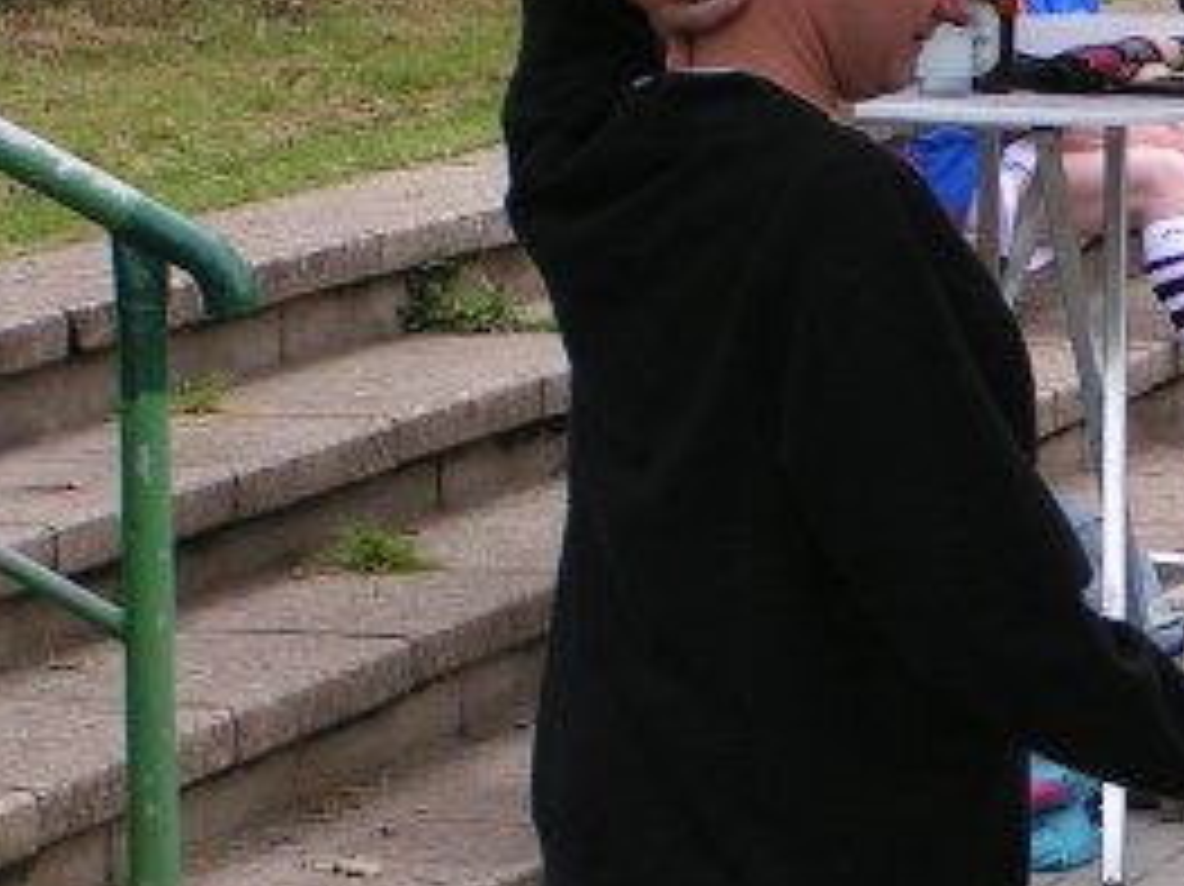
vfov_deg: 5.4
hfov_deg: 7.1
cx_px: 1472
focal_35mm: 277
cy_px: 243
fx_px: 9470
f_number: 4.5
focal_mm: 13.9
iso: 50
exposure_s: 1/125
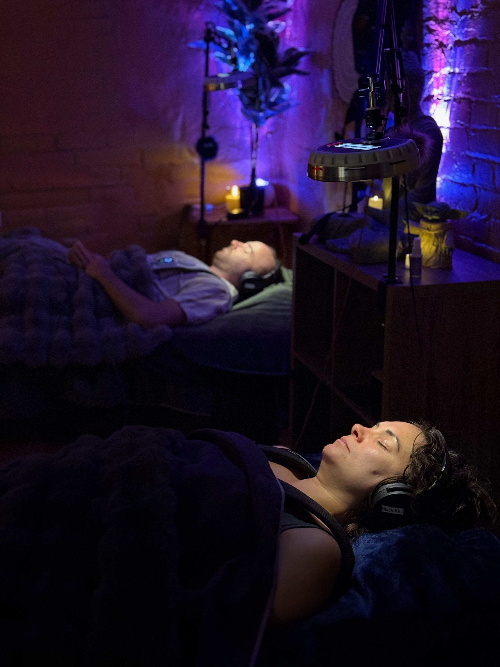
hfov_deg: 30.3
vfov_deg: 39.7
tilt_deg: -15.2
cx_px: 250
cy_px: 334
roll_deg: -0.3
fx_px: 924
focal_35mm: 48
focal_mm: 6.76
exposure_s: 1/15
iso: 1000
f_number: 1.78
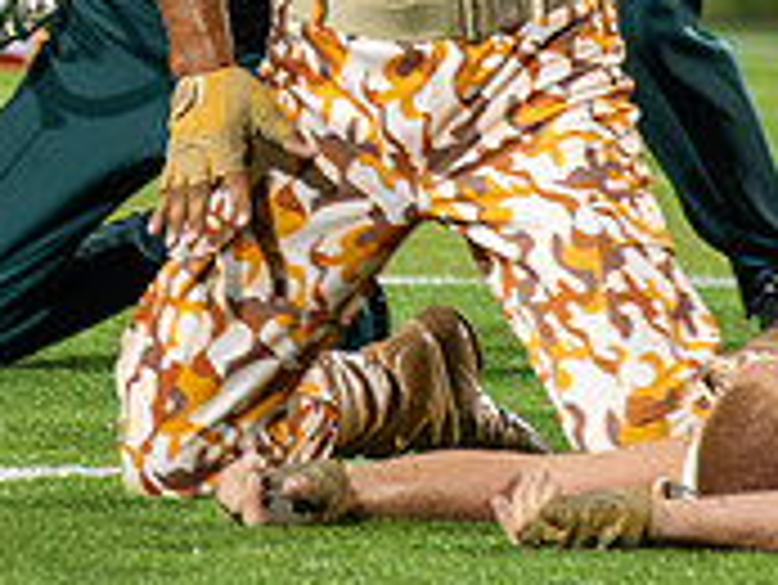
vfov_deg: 1.8
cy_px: -377
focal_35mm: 821
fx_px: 18465
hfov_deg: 2.4
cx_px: 395
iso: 1600
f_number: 5
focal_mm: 185
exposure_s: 1/160
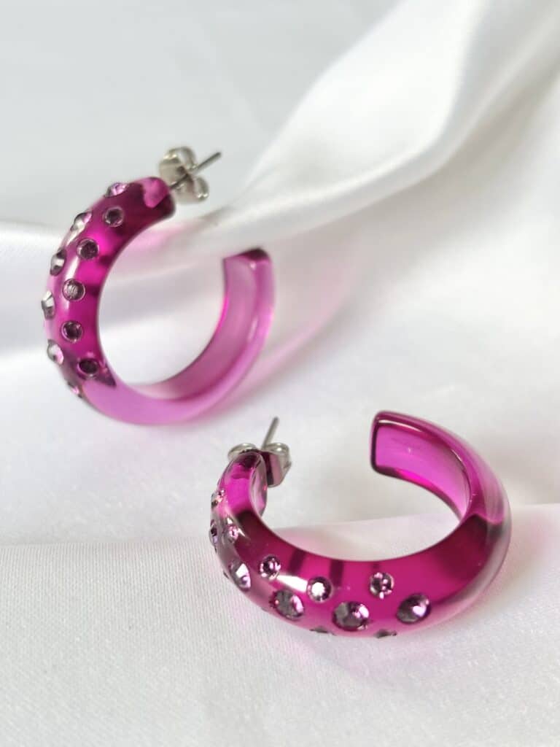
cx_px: 280
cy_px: 374
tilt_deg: -45.4
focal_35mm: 52
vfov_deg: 36.8
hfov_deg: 28.0
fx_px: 1122
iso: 125
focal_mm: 5.96
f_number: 1.6
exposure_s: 1/60
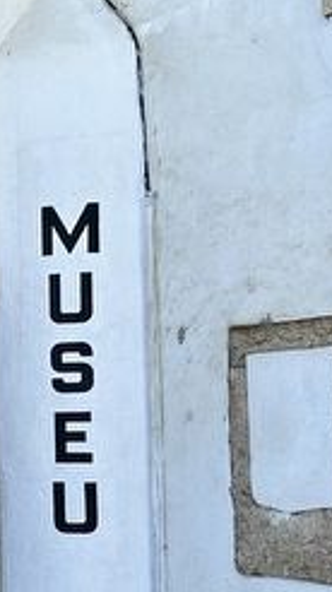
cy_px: 392
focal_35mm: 85
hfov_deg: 12.5
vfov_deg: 24.9
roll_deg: +0.0
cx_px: -330
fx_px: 1333
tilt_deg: +2.8
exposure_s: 1/952
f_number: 1.78
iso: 80
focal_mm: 6.86
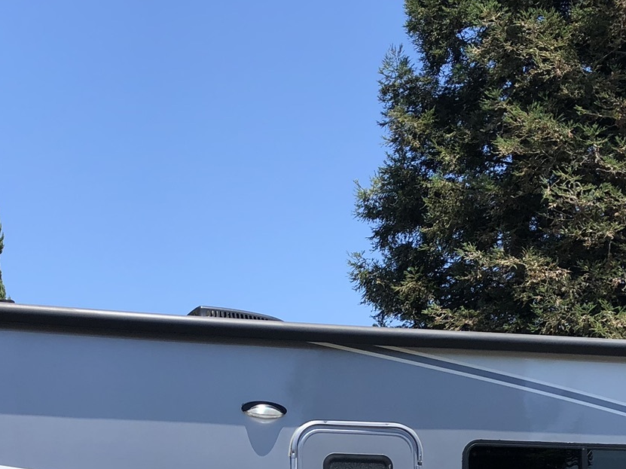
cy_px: 538
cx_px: 262
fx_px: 1248
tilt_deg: +4.6
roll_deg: +0.2
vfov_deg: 20.2
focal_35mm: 69
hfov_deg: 28.1
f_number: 1.8
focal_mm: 3.99
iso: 20
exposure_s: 1/1200
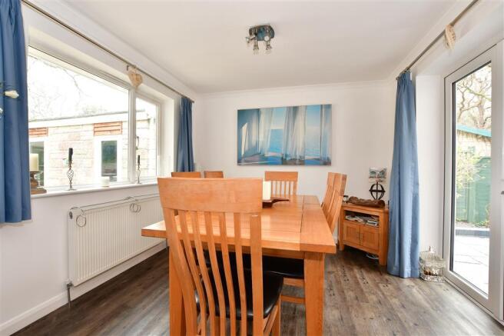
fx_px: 210
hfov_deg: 100.4
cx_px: 252
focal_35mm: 15
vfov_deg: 77.3
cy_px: 168
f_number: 8
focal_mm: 10
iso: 200
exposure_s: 1/6
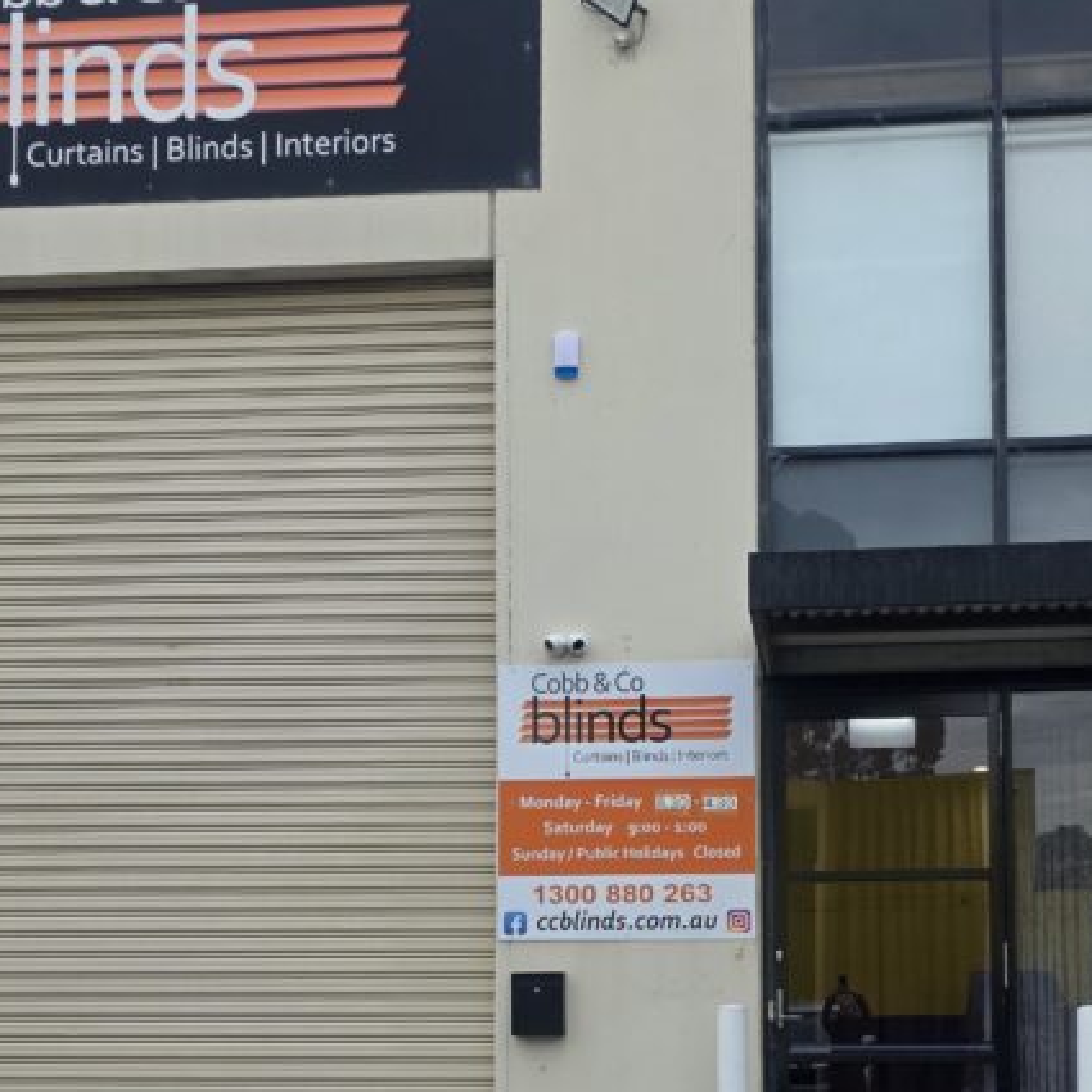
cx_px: 673
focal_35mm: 49
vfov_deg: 33.8
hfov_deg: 34.5
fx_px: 1749
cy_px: 850
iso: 40
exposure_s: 1/180
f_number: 1.7
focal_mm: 6.3
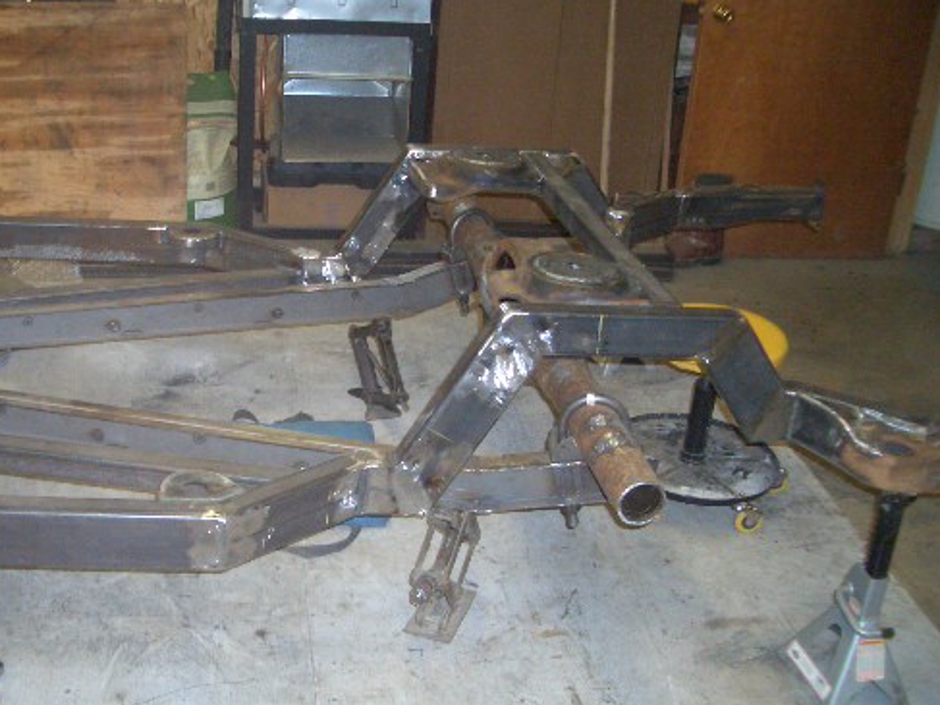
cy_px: 367
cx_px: 346
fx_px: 1249
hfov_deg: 40.9
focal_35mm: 46
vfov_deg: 31.5
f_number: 2.6
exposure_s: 1/60
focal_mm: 5.8
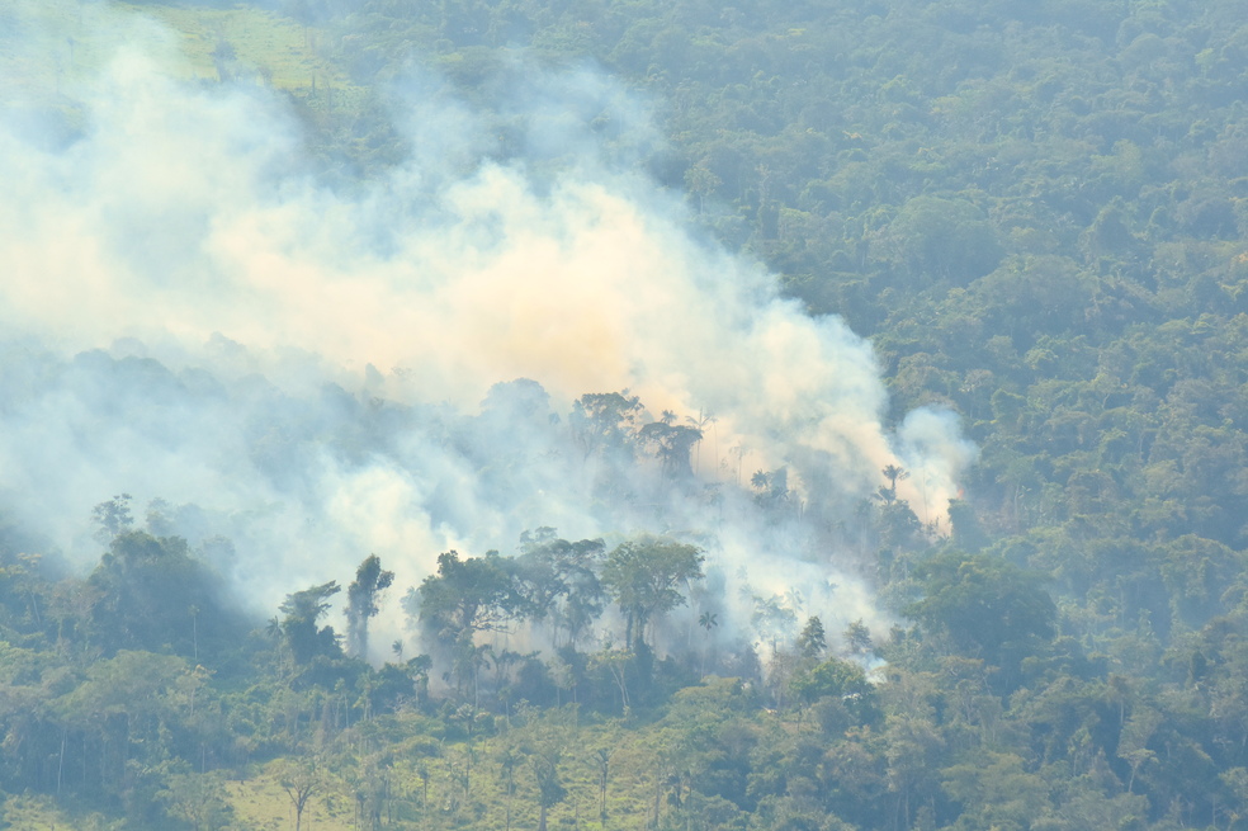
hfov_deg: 9.8
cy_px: 416
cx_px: 624
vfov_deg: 6.5
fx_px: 7276
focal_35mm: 210
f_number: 7.1
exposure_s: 1/3200
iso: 800
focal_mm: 140
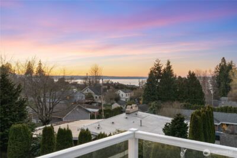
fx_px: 230
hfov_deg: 54.4
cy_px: 79
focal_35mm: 35
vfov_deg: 37.9
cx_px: 118
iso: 320
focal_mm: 35
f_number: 9
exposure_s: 1/3
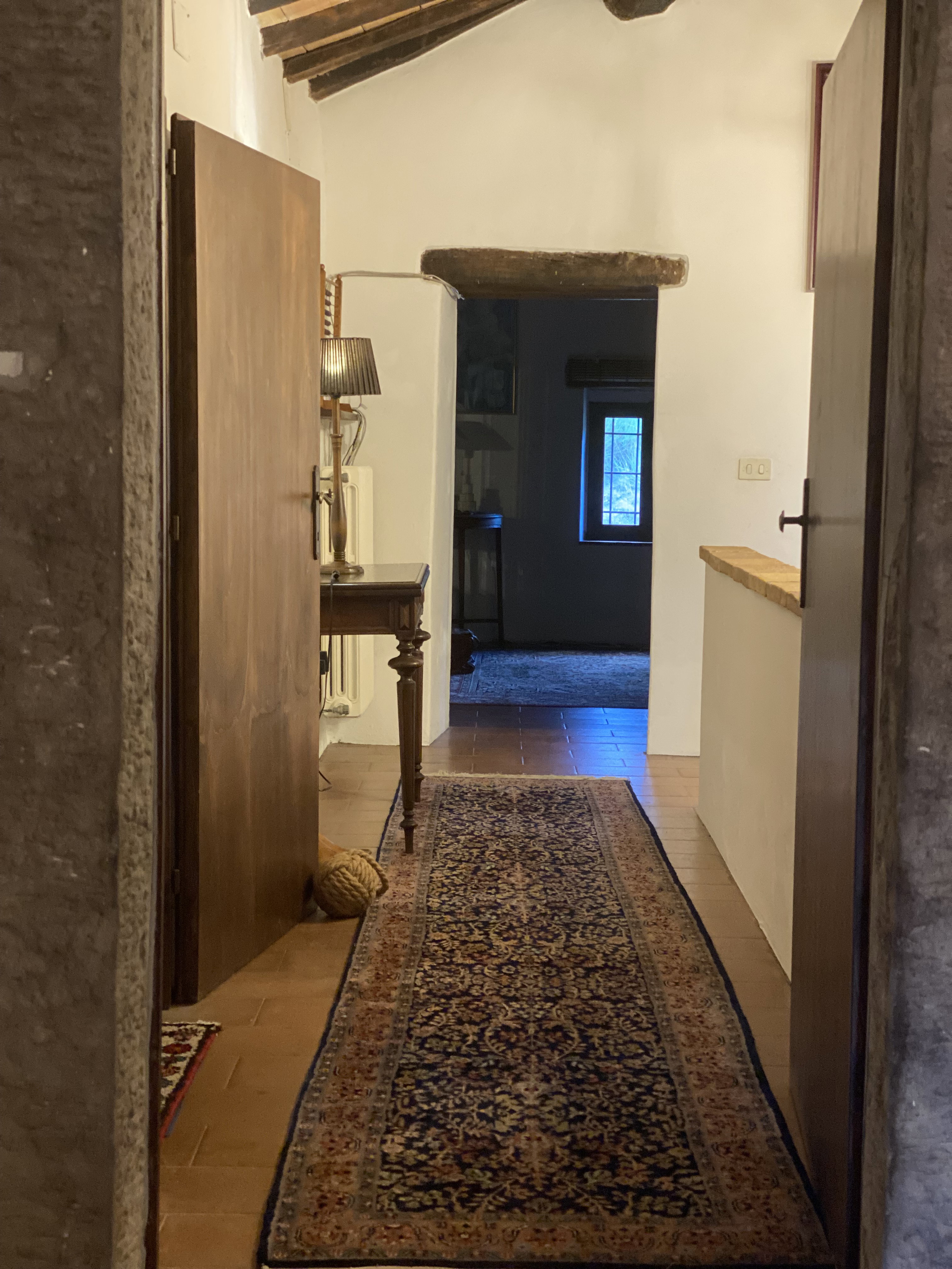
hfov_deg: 28.0
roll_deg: -1.9
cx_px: 476
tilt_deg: -5.3
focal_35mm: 52
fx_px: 1907
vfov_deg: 36.8
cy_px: 634
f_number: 2
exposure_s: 1/25
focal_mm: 6
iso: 400
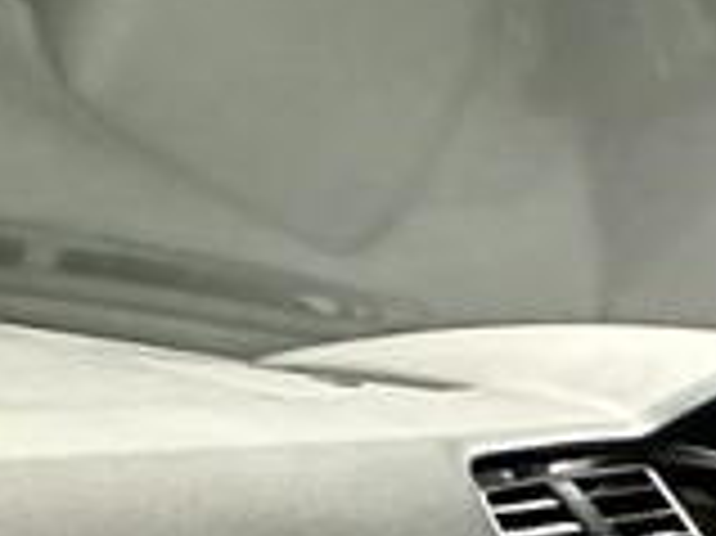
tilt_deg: -22.8
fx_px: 1860
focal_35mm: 90
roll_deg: -7.7
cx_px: 1509
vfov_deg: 12.4
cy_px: 1342
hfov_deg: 16.0
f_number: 2.2
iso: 1600
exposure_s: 1/40
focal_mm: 2.22
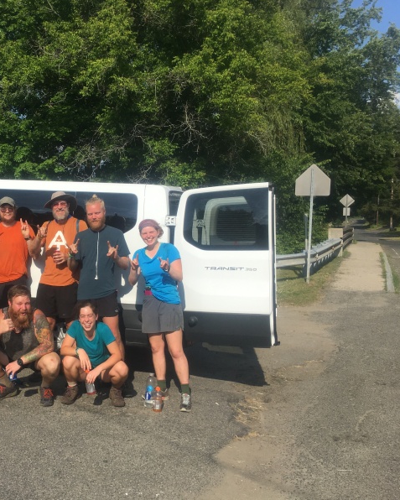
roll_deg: +0.9
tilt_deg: -1.0
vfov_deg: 47.9
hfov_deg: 37.4
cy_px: 250
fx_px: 562
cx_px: 66
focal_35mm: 38
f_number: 2.2
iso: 25
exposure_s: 1/2137
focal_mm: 4.15
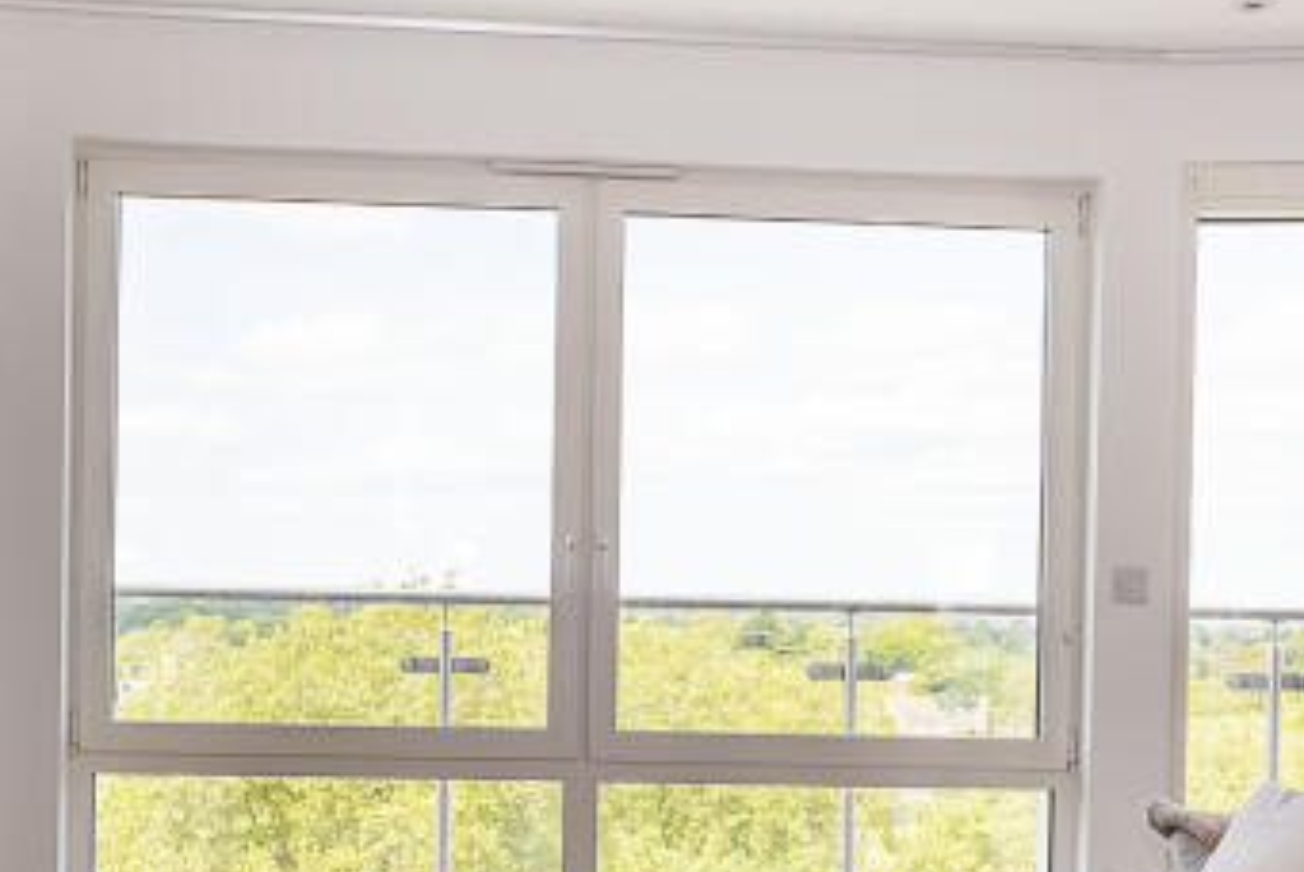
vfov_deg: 28.9
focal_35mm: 45
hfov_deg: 43.4
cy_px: 763
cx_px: 547
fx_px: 1631
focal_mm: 10
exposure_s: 1/250
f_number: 7.1
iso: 1000
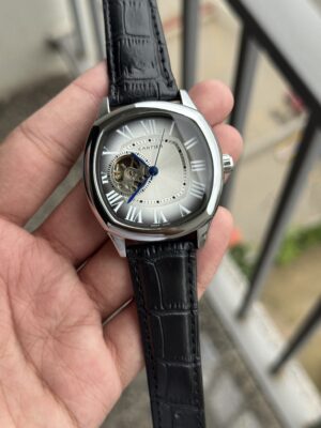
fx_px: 593
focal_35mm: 48
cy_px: 214
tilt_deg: -64.8
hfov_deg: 30.3
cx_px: 160
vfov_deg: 39.7
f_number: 1.78
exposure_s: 1/723
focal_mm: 6.76
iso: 64
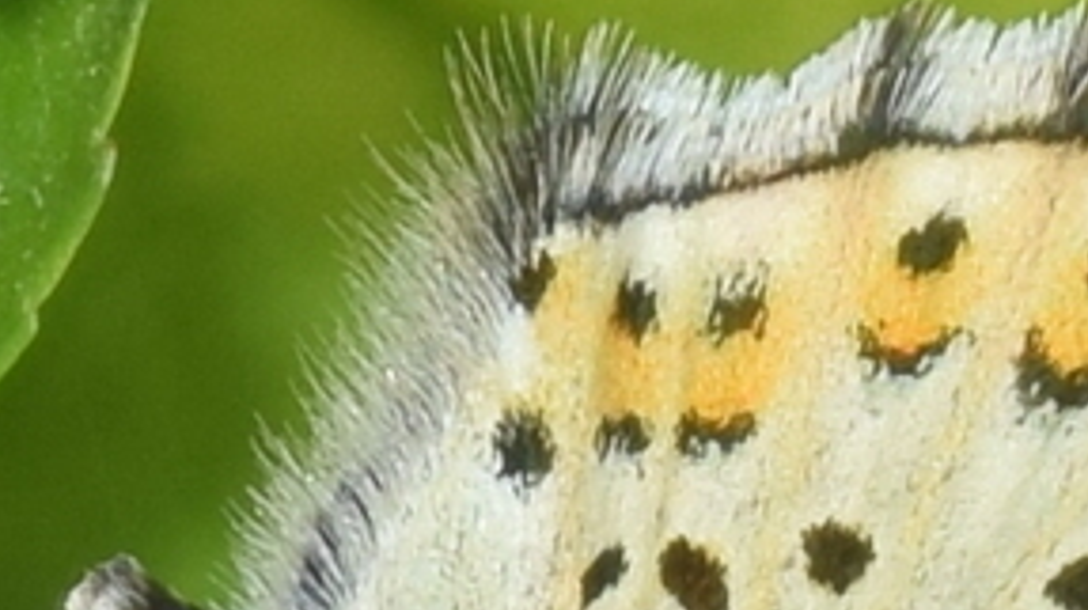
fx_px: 21162
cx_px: 1386
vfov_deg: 1.7
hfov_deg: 2.9
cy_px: 701
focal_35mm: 734
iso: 100
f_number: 13
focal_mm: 140
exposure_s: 1/160
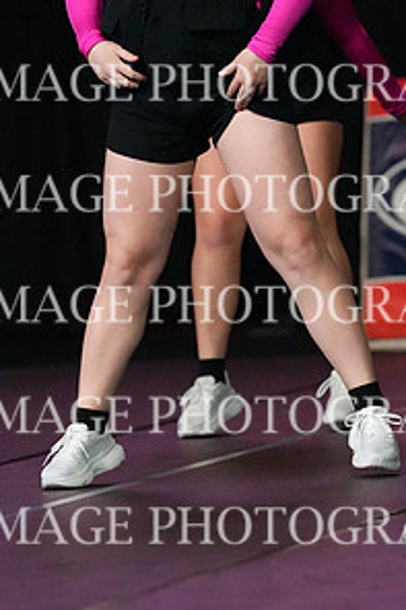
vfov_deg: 3.5
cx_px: 135
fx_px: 9958
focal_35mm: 588
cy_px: 138
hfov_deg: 2.3
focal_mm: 300
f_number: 3.5
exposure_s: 1/1250
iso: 16000
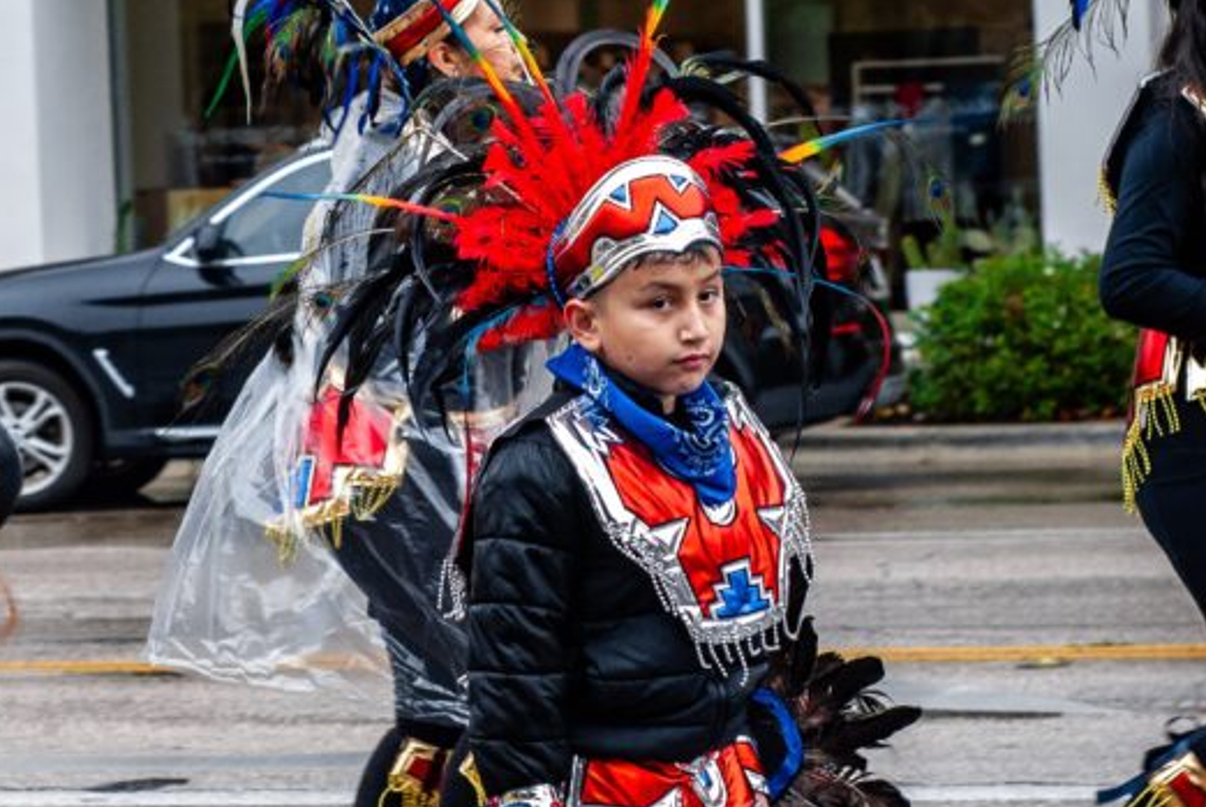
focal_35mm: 147
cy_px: 343
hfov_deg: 13.9
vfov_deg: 9.4
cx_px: 247
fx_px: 4928
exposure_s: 1/100
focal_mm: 50
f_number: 5.6
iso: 320
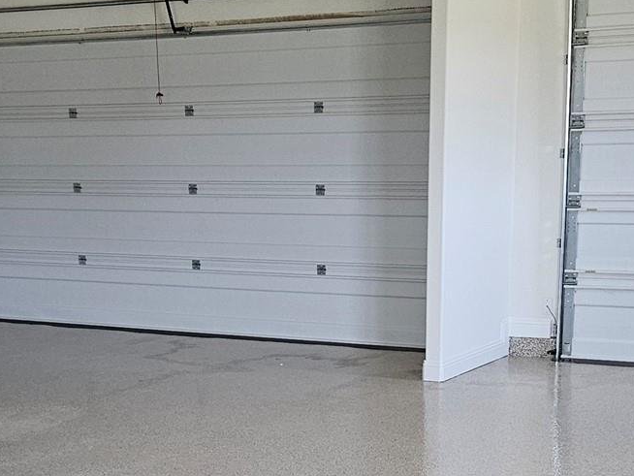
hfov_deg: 27.0
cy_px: 524
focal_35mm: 72
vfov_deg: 19.6
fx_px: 1319
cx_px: 336
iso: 250
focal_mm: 5.4
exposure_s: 1/120
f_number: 1.8
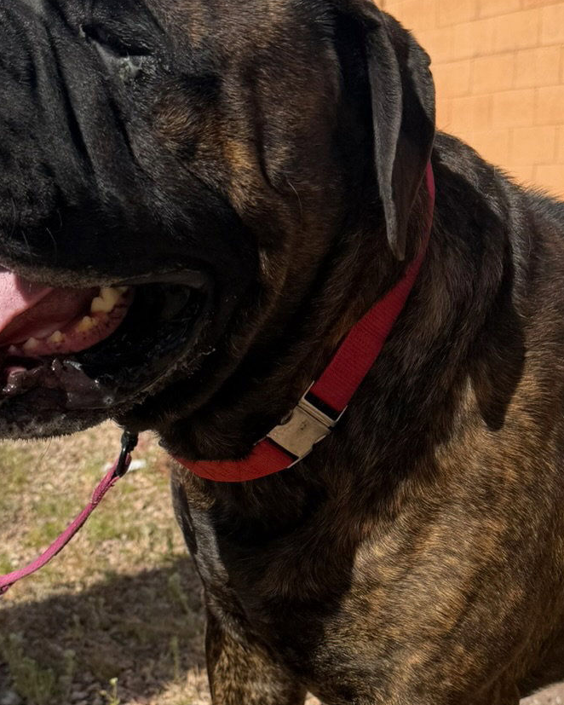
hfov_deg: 26.2
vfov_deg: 31.8
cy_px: 540
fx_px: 1210
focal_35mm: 58
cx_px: 242
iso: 80
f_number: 1.78
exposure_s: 1/5319
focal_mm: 6.76
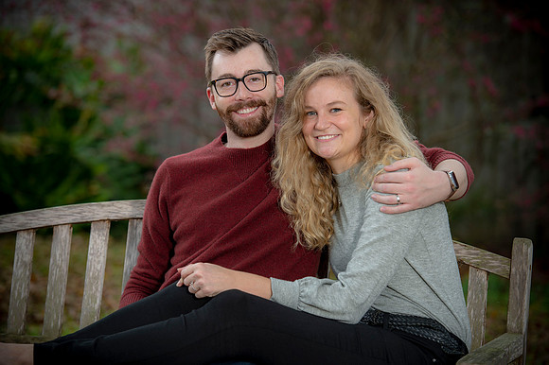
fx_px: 2134
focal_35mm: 140
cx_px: 274
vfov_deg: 9.8
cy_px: 182
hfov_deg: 14.7
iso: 160
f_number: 3.5
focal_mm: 140
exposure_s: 1/200
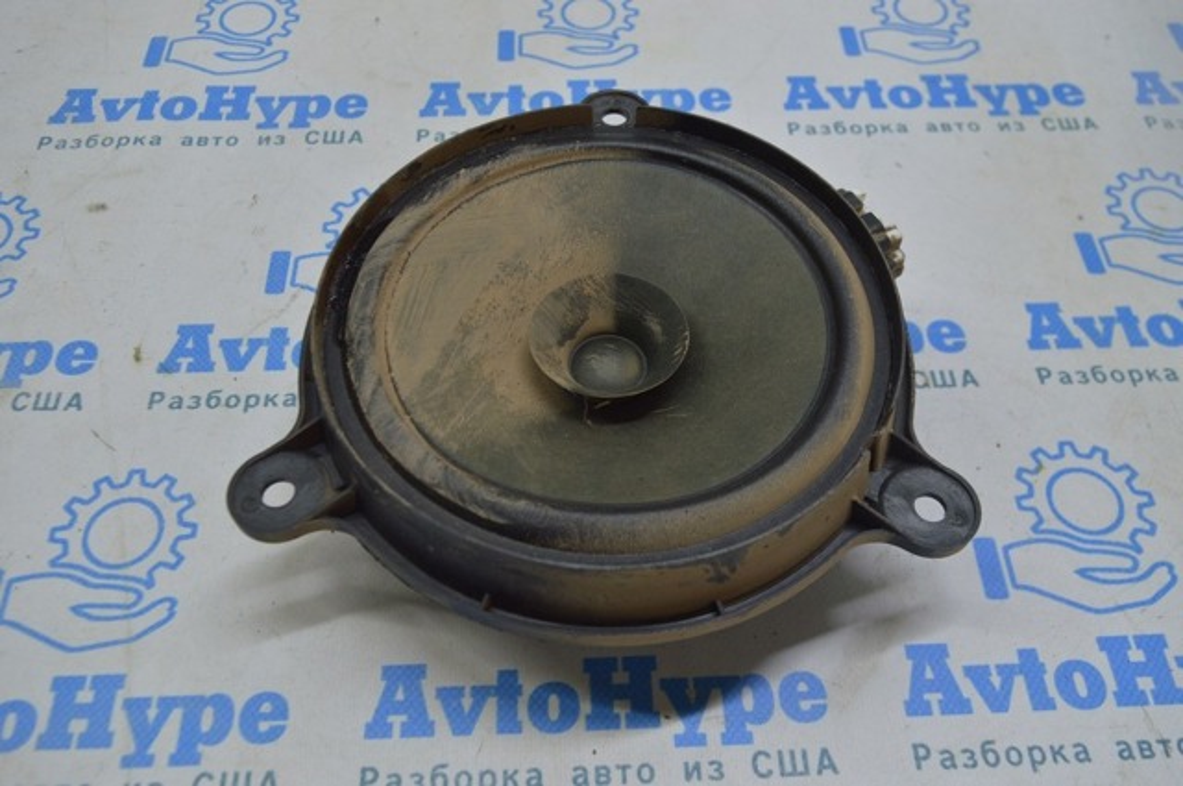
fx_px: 1083
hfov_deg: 57.3
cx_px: 592
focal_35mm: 33
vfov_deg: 39.9
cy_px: 393
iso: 400
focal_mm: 22
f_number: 5.6
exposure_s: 1/40
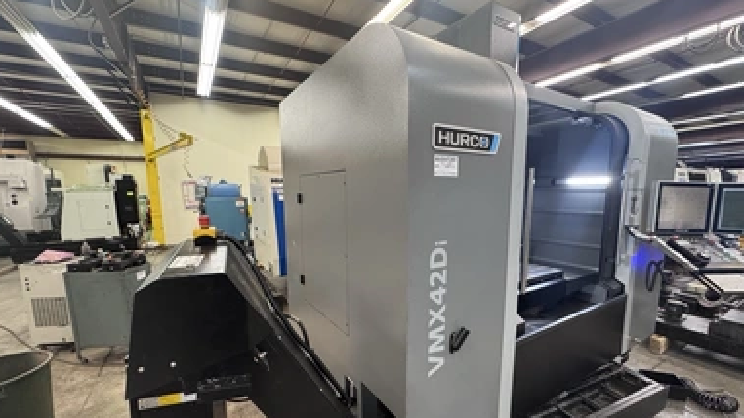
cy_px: 236
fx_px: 316
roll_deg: +0.2
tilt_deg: -8.8
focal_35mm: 16
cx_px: 377
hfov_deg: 99.4
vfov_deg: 66.7
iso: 200
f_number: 2.2
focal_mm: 2.22
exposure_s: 1/60
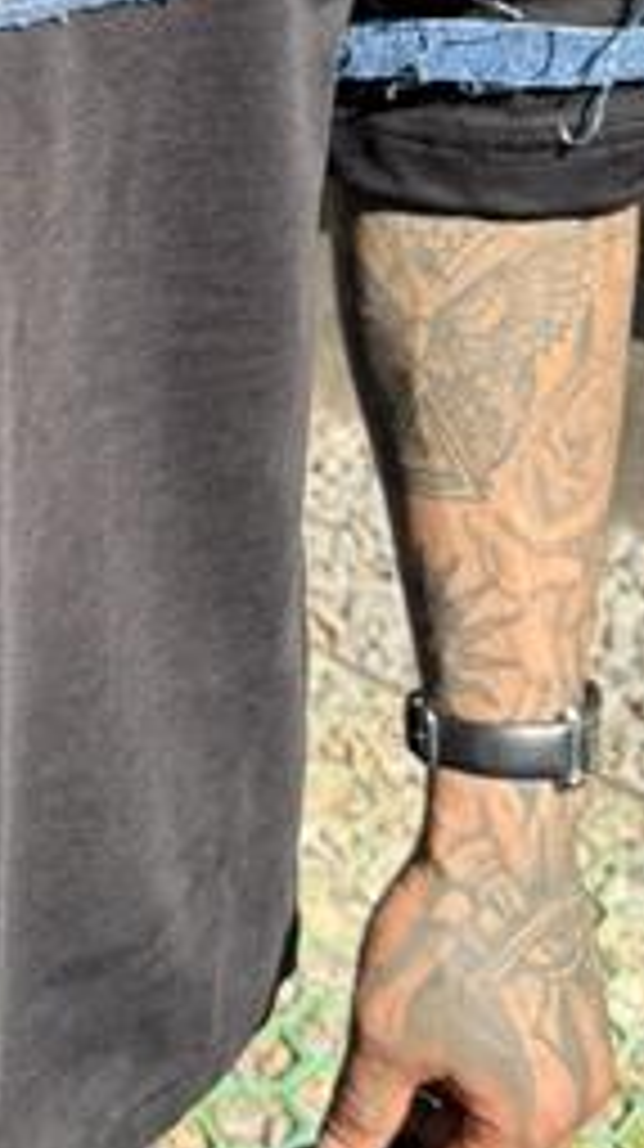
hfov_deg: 13.6
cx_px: -383
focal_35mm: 82
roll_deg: +4.9
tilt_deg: -32.2
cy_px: 248
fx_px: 2495
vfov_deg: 25.5
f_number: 1.78
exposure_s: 1/1437
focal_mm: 6.76
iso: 100
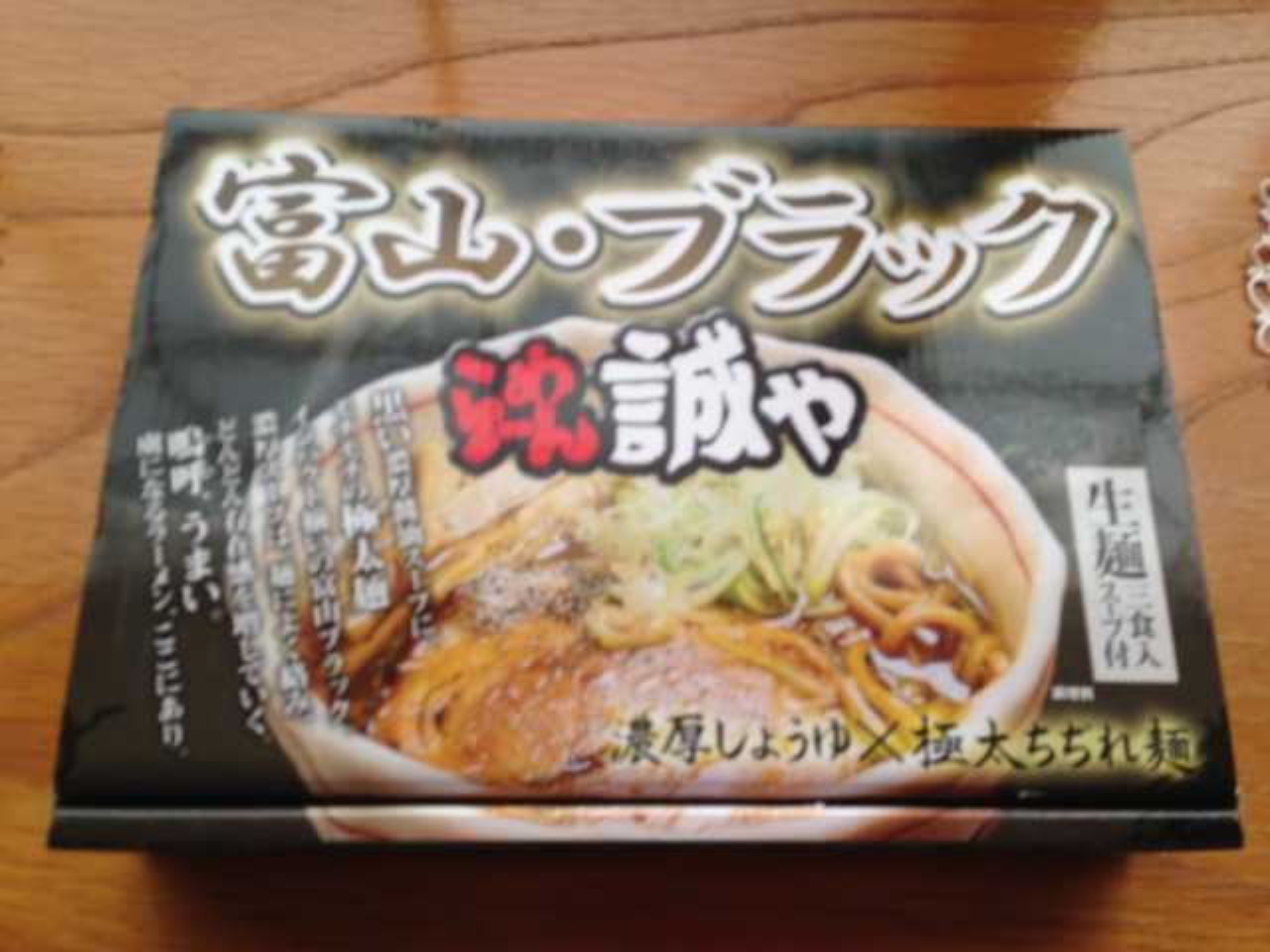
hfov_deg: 55.4
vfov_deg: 42.9
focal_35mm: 33
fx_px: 1211
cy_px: 476
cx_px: 635
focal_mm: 4.13
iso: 50
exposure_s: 1/20
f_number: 2.4
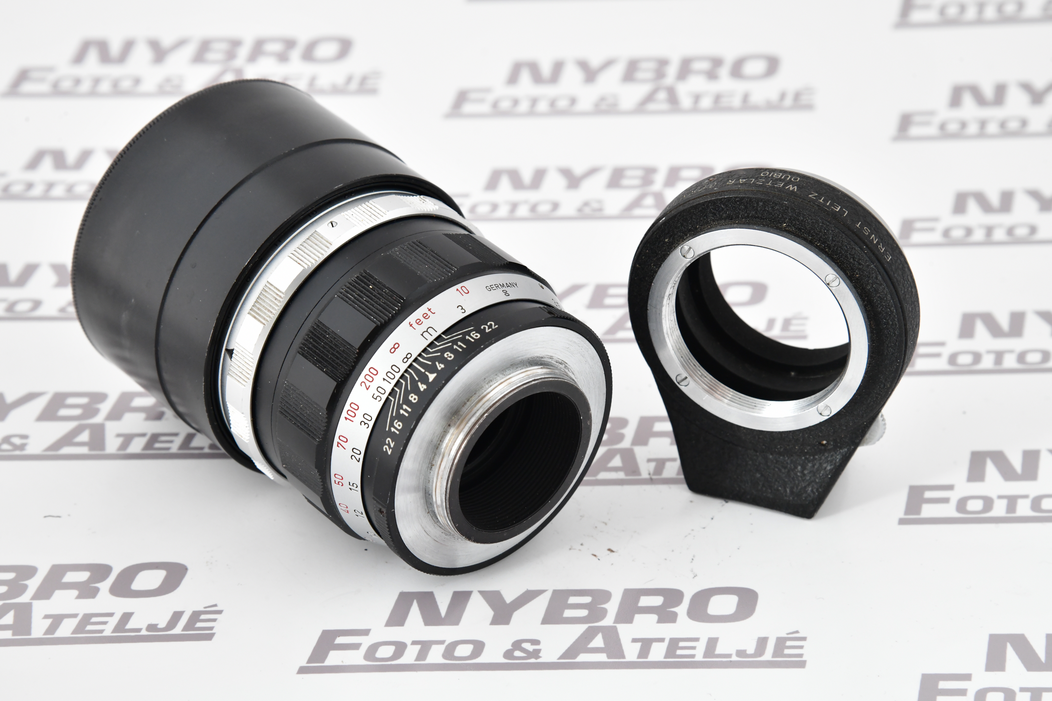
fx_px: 3506
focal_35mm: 120
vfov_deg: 11.4
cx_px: 526
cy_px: 350
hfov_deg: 17.1
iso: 2000
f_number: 13
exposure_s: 1/125
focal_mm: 120
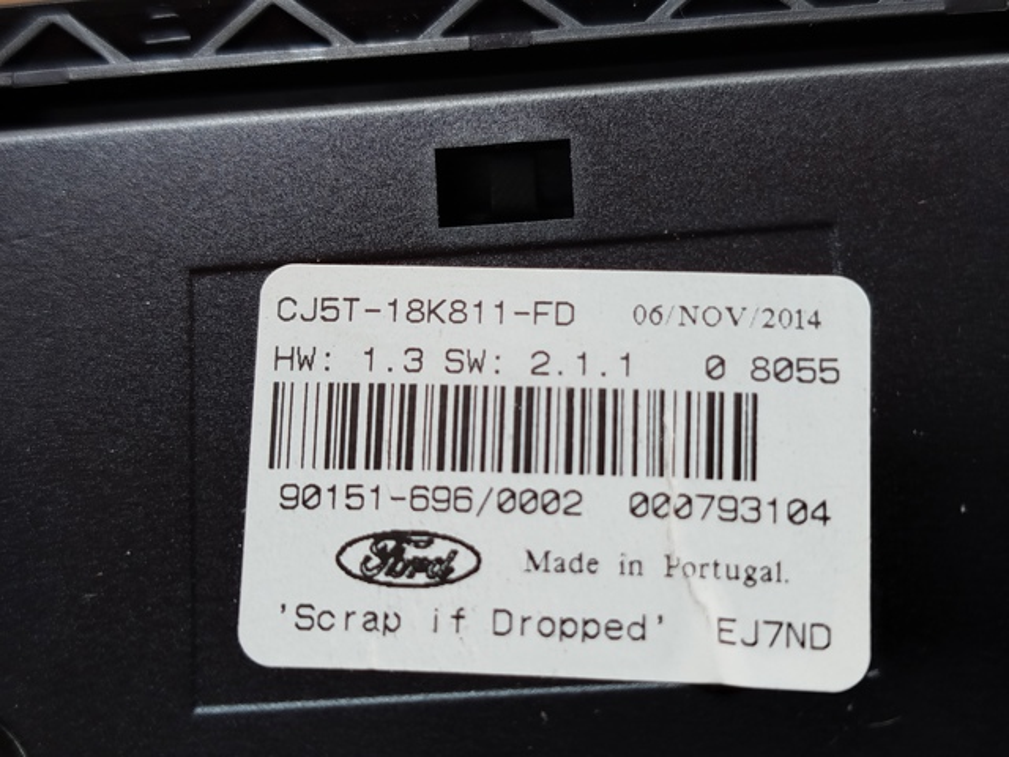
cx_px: 504
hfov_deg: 39.7
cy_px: 378
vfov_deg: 30.3
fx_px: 1399
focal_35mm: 48
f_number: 1.7
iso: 64
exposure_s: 1/50
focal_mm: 5.31
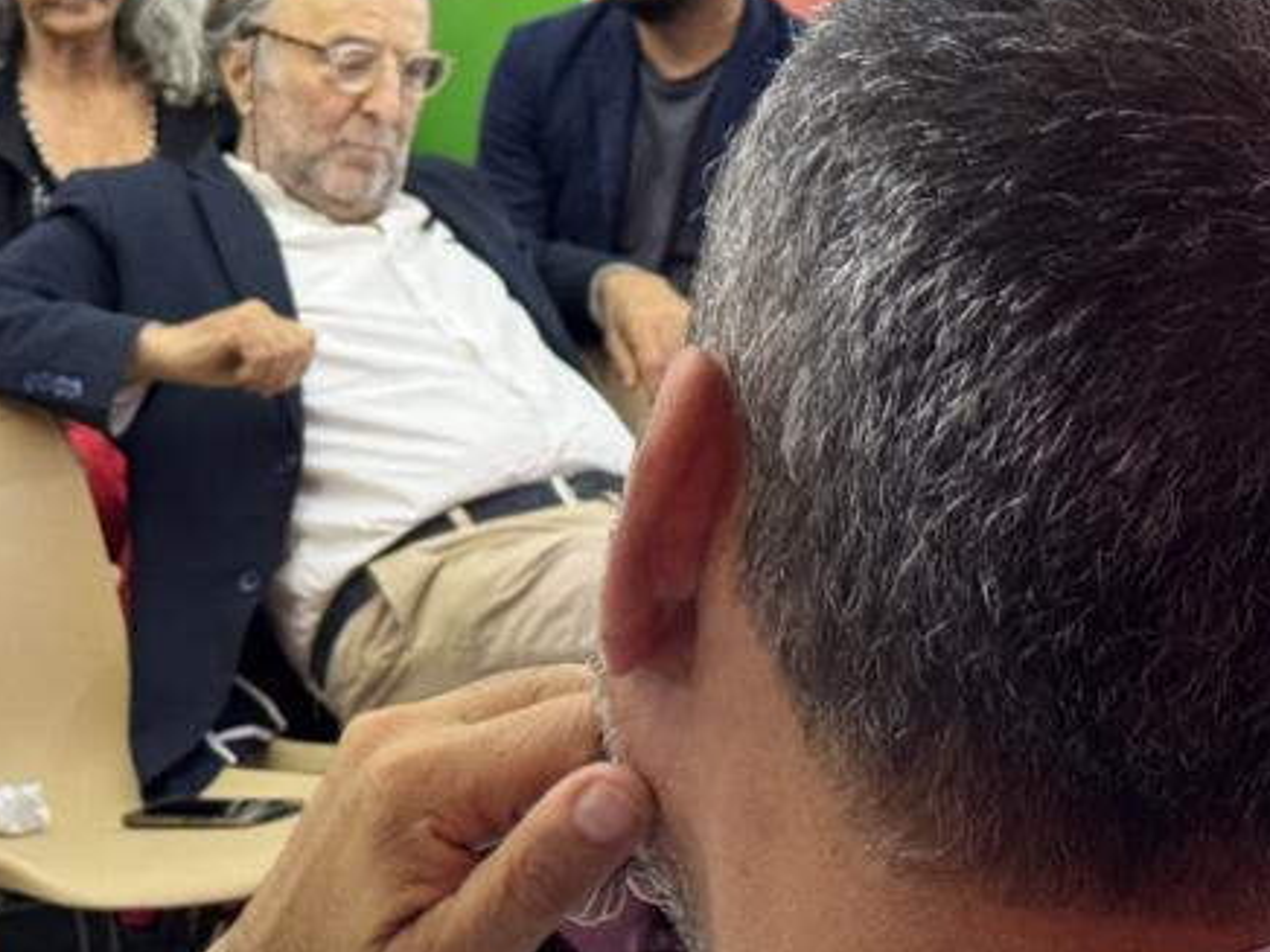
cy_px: 568
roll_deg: -0.2
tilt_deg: -9.5
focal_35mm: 132
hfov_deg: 14.6
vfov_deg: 11.2
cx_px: -93
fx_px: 4843
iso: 320
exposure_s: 1/40
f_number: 1.78
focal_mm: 6.76
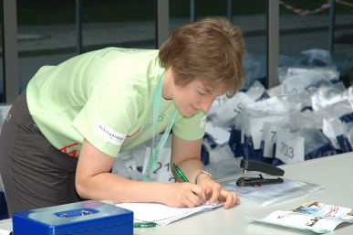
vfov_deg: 8.9
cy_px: 106
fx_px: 1498
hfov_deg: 13.4
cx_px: 155
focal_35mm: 153
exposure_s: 1/180
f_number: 6.7
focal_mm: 70
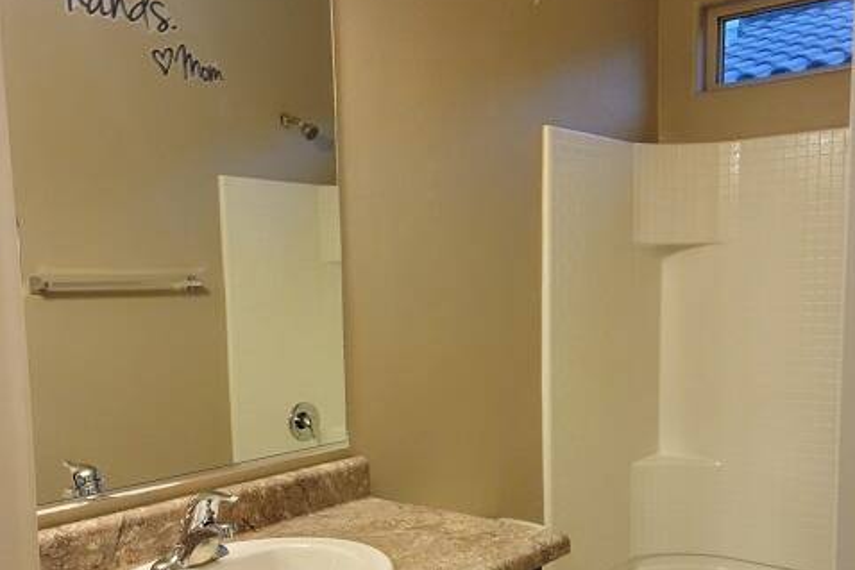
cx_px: 428
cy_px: 402
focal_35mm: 39
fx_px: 926
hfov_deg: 49.5
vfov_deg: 33.8
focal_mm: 5.9
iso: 400
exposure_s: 1/40
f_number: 2
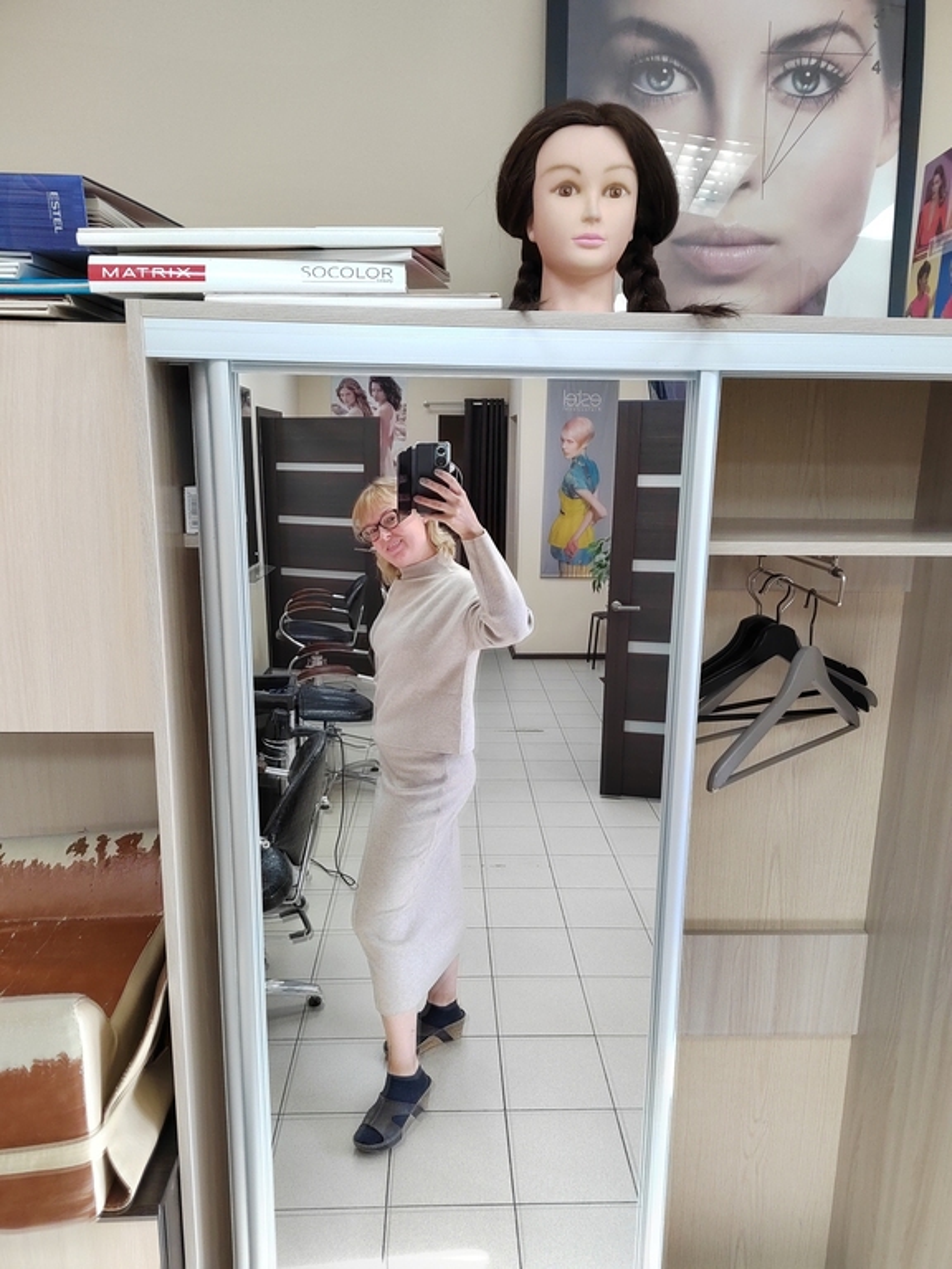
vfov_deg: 73.9
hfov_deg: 58.9
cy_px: 634
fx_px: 843
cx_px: 476
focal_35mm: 23
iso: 994
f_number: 1.9
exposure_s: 1/100
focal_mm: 5.52
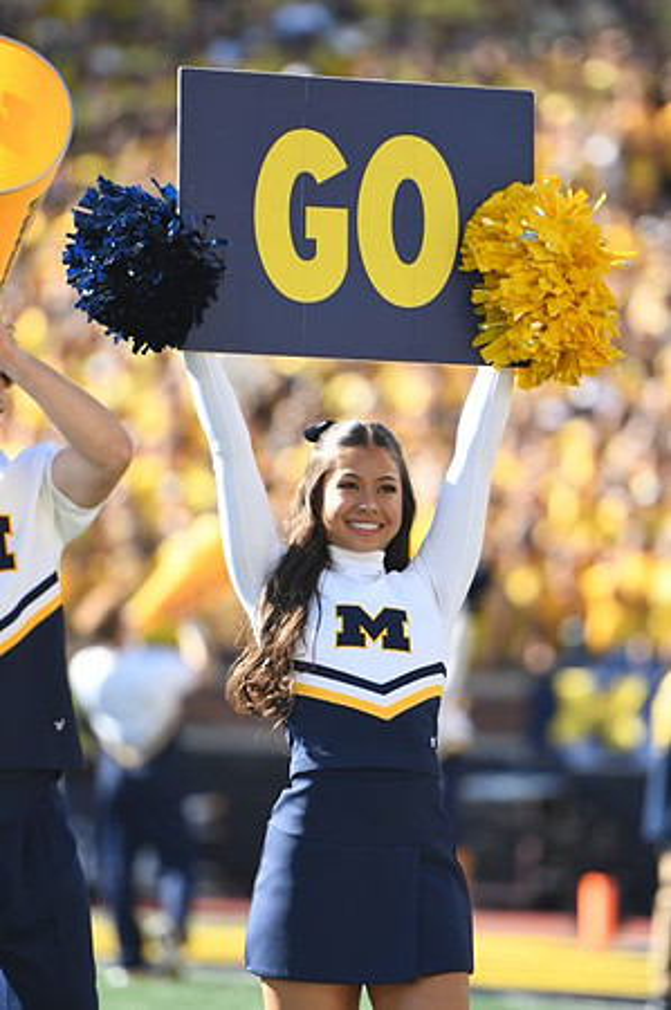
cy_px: 505
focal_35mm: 300
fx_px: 8406
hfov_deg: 4.6
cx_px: 336
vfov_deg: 6.9
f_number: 2.8
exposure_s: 1/1250
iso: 320
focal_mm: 200
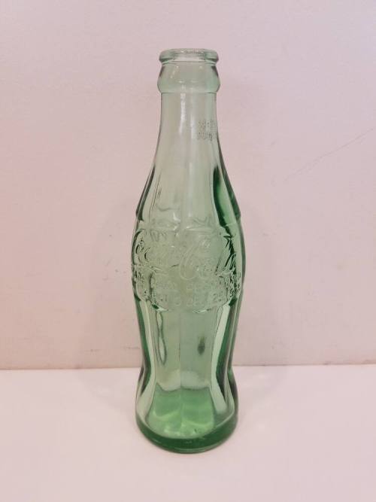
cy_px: 251
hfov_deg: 53.0
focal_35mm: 26
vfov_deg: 67.3
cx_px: 188
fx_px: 377
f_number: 1.7
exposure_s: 1/60
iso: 160
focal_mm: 4.2
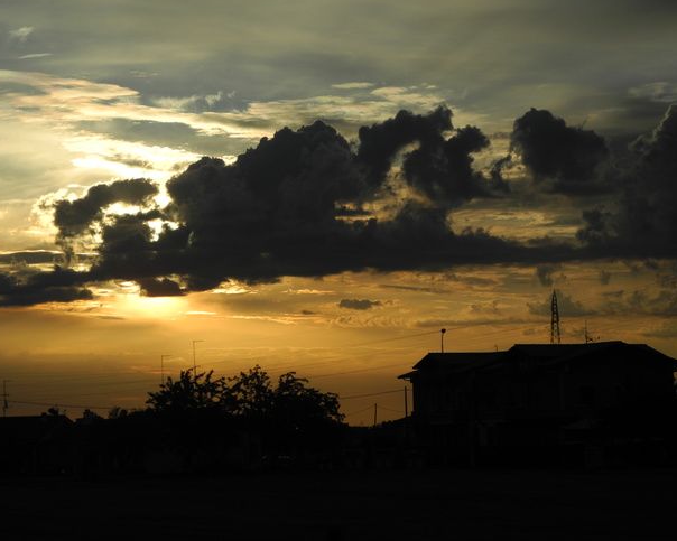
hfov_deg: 15.6
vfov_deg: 12.5
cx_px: 308
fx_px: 2464
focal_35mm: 123
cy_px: 240
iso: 100
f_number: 4.5
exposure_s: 1/430
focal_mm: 22.5
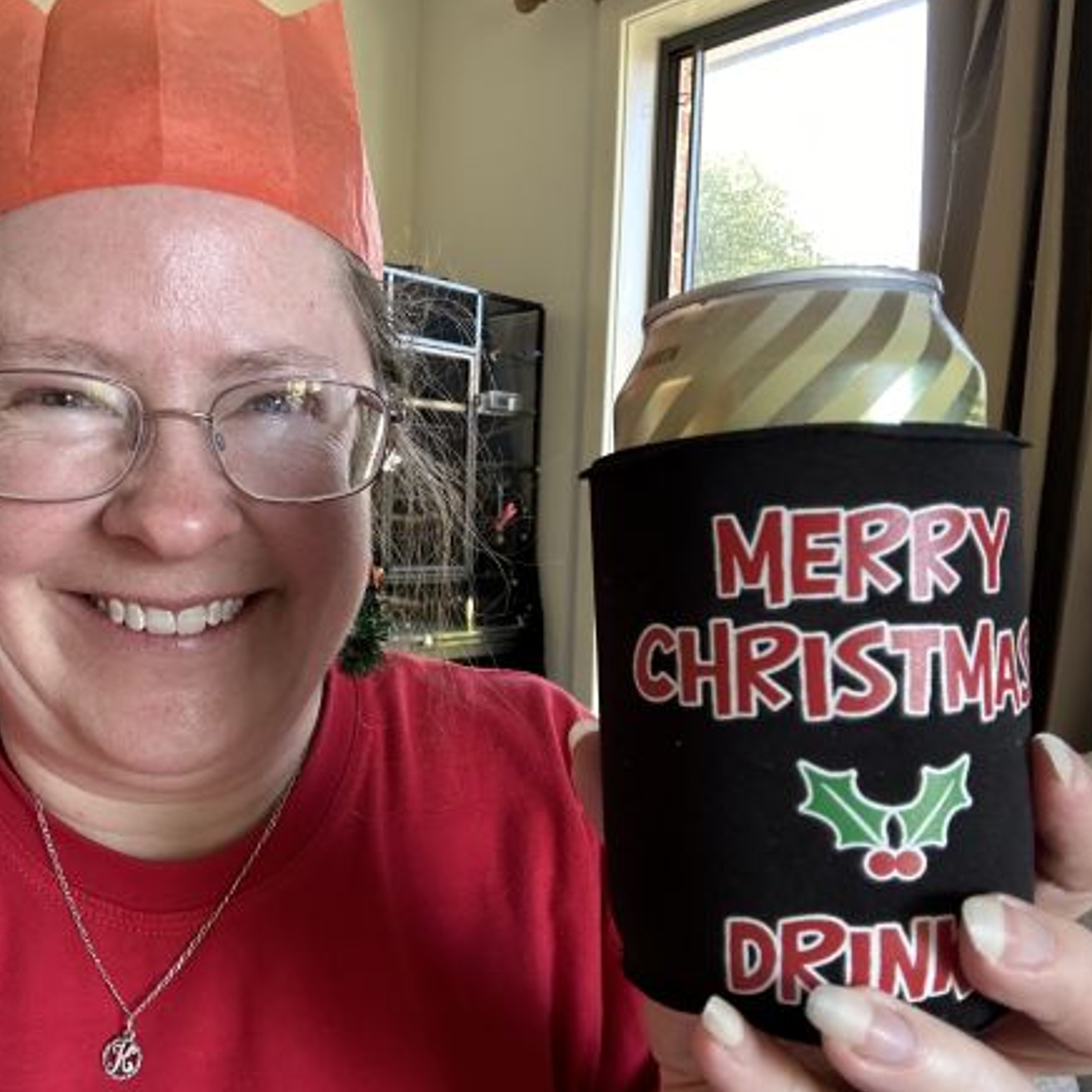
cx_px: 373
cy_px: 533
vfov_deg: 57.3
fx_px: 999
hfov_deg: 56.2
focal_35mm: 28
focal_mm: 2.69
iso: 160
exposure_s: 1/60
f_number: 1.9
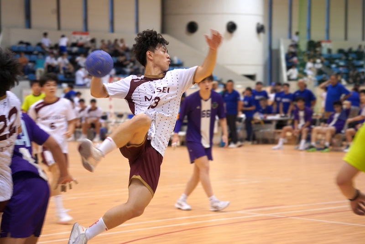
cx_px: 182
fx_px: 1186
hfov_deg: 17.5
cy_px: 122
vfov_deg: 11.7
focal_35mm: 117
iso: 4000
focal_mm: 117
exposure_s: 1/160
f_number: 5
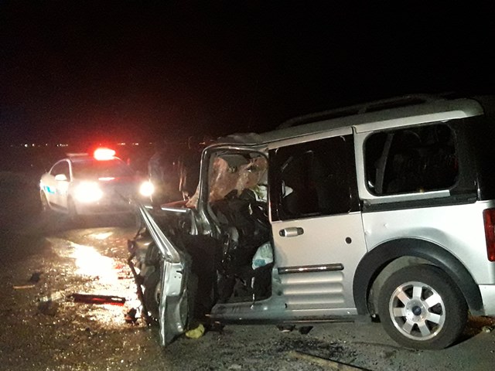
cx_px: 248
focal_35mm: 28
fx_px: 400
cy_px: 186
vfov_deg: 49.7
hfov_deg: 63.4
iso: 800
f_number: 1.9
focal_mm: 3.7
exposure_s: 1/17
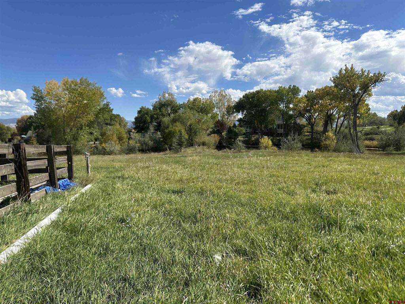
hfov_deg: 71.6
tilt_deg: -3.9
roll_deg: -0.2
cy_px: 152
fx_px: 281
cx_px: 202
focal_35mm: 24
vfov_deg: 56.8
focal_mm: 6.86
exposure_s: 1/5525
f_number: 1.78
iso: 80
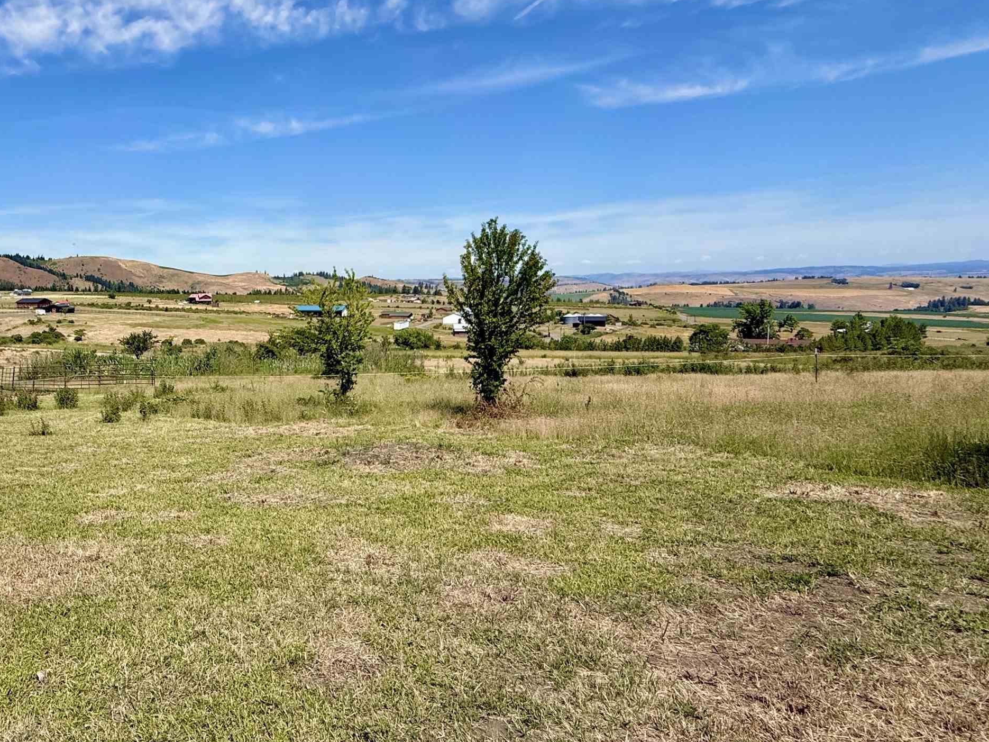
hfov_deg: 67.6
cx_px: 209
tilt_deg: -4.0
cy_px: 333
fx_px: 657
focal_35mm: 23
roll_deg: +1.0
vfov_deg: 58.7
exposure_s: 1/3125
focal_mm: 2.22
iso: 50
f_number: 2.2
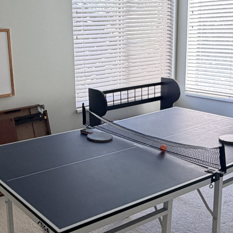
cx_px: 71
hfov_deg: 34.2
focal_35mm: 49
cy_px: 115
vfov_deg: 34.7
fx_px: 373
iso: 125
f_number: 2.2
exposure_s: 1/121
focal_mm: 2.22
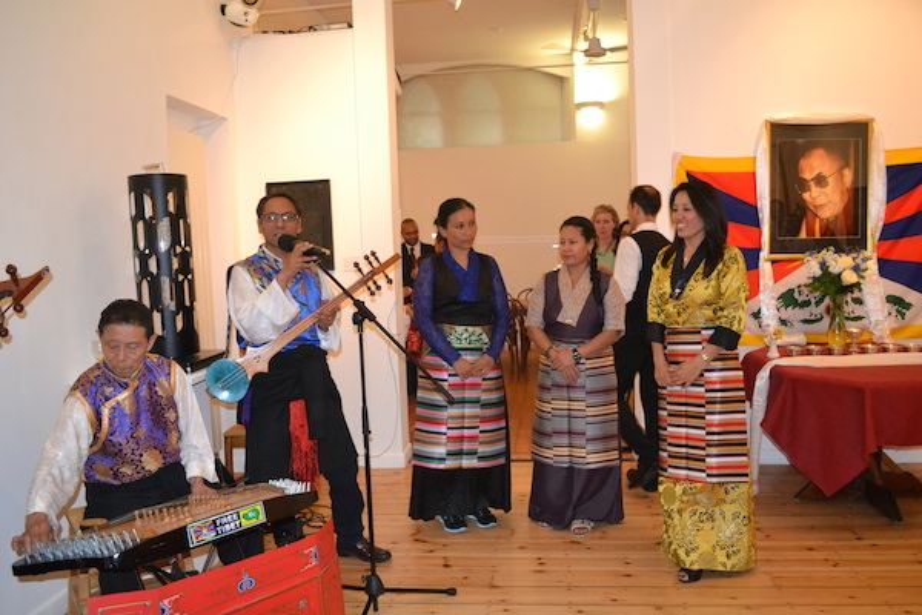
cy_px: 308
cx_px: 461
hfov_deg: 67.4
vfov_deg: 47.9
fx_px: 691
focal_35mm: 27
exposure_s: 1/60
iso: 3200
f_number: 3.5
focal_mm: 18
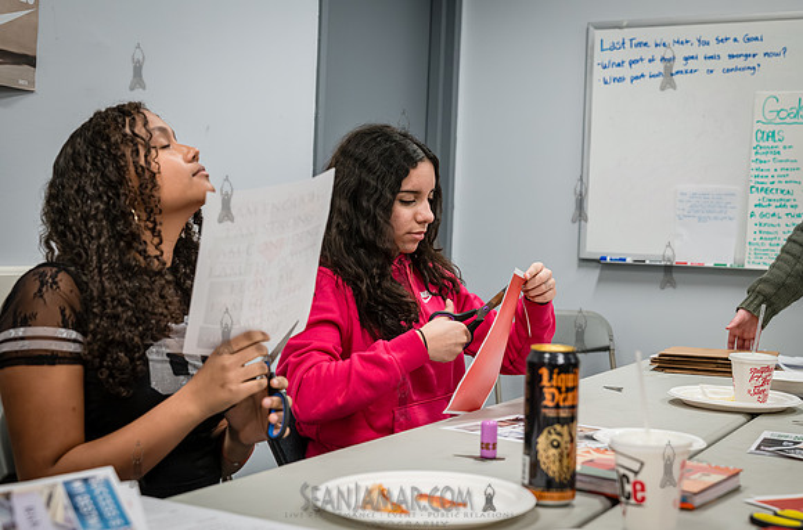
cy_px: 271
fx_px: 1116
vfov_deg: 26.7
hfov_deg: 39.6
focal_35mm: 50
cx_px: 428
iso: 4000
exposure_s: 1/400
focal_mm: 47
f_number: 4
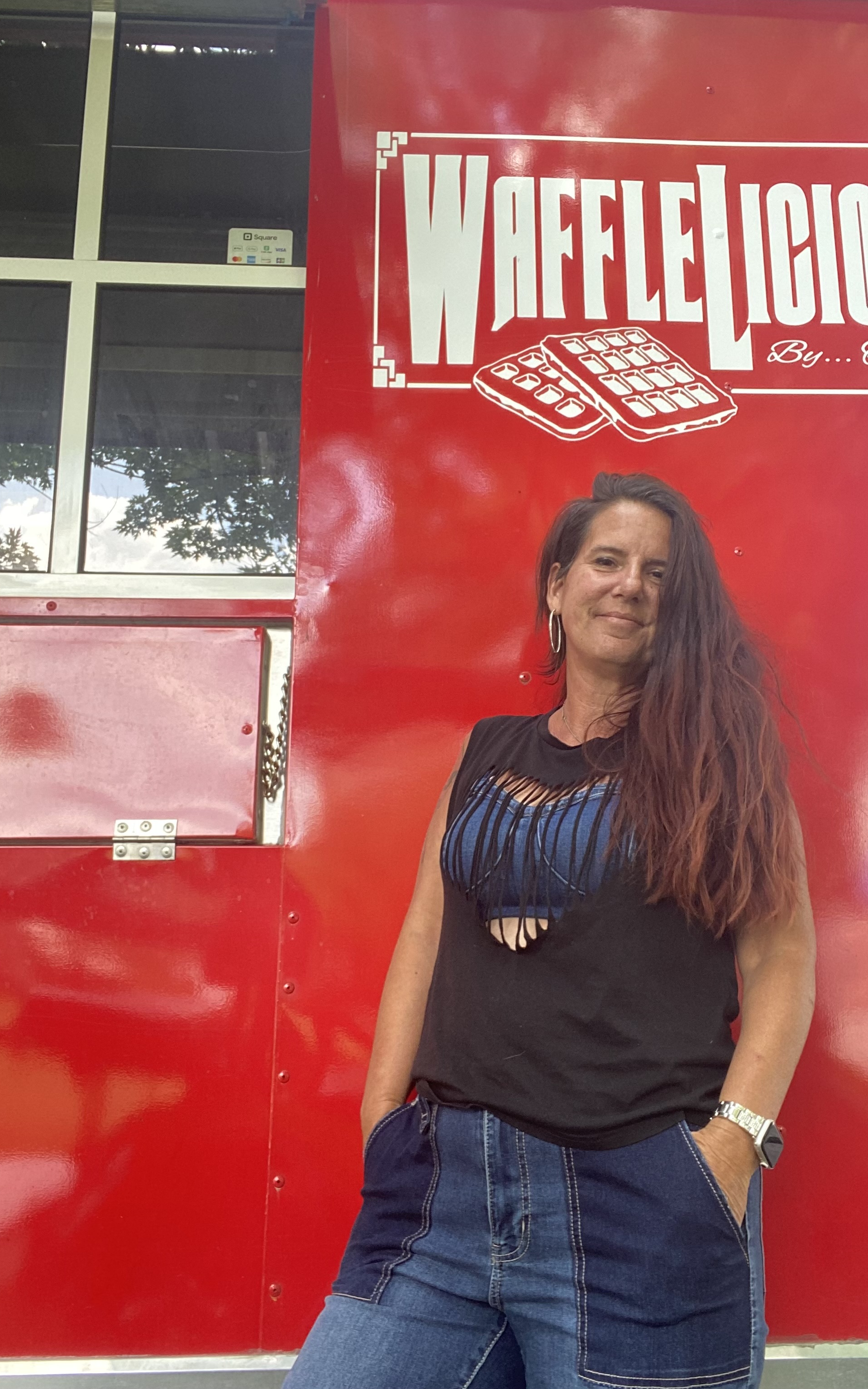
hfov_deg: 39.3
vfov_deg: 59.7
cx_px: 510
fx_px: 1211
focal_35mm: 32
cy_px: 691
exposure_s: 1/68
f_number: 2.2
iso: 100
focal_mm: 2.71
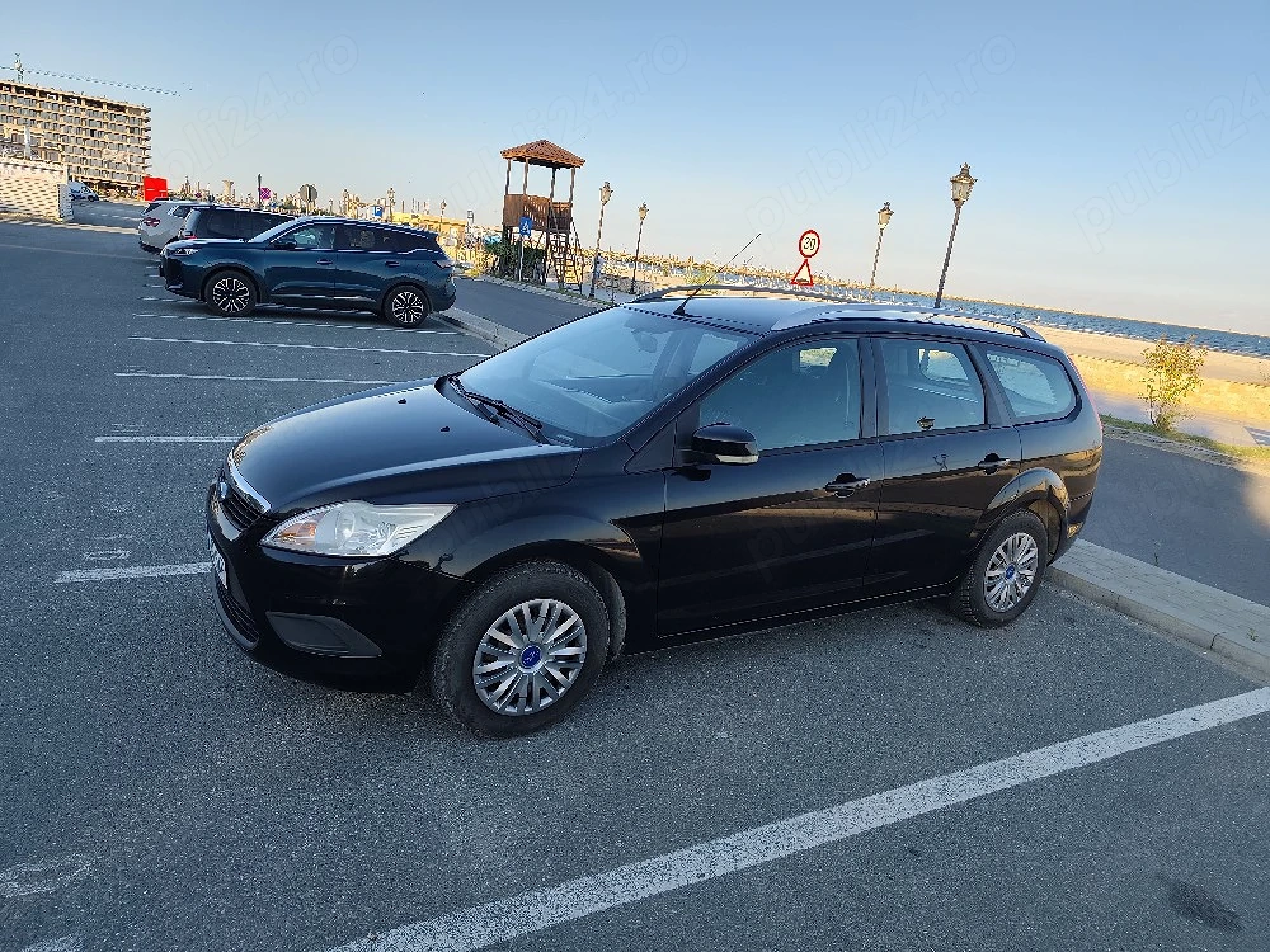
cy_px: 476
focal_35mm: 23
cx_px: 635
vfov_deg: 58.9
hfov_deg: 73.9
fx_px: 844
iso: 50
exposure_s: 1/417
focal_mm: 6.07
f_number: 1.7
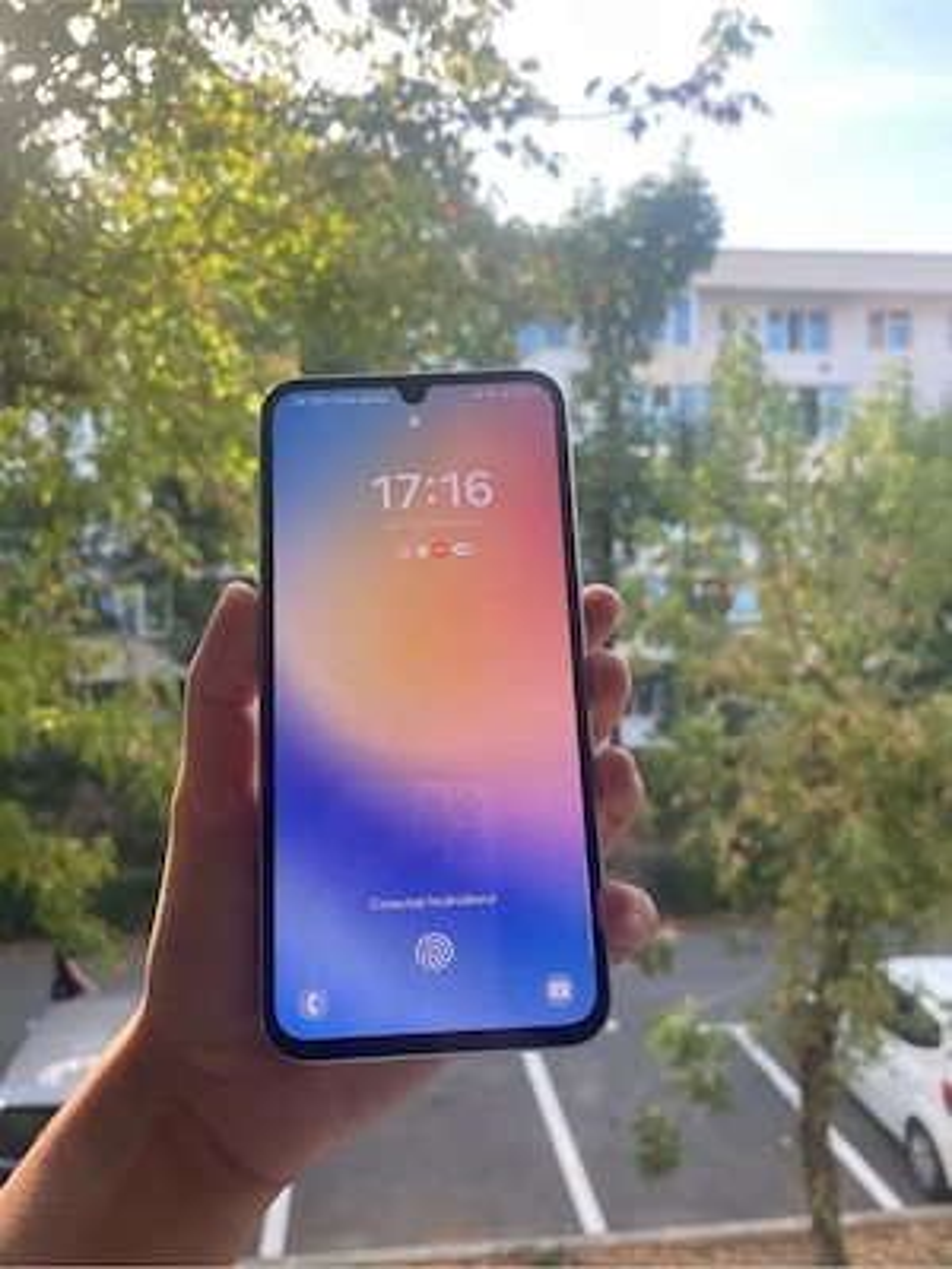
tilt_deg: -1.1
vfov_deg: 67.3
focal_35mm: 26
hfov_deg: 53.1
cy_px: 634
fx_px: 953
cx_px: 476
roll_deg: +0.8
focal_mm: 4.2
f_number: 1.6
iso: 32
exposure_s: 1/278
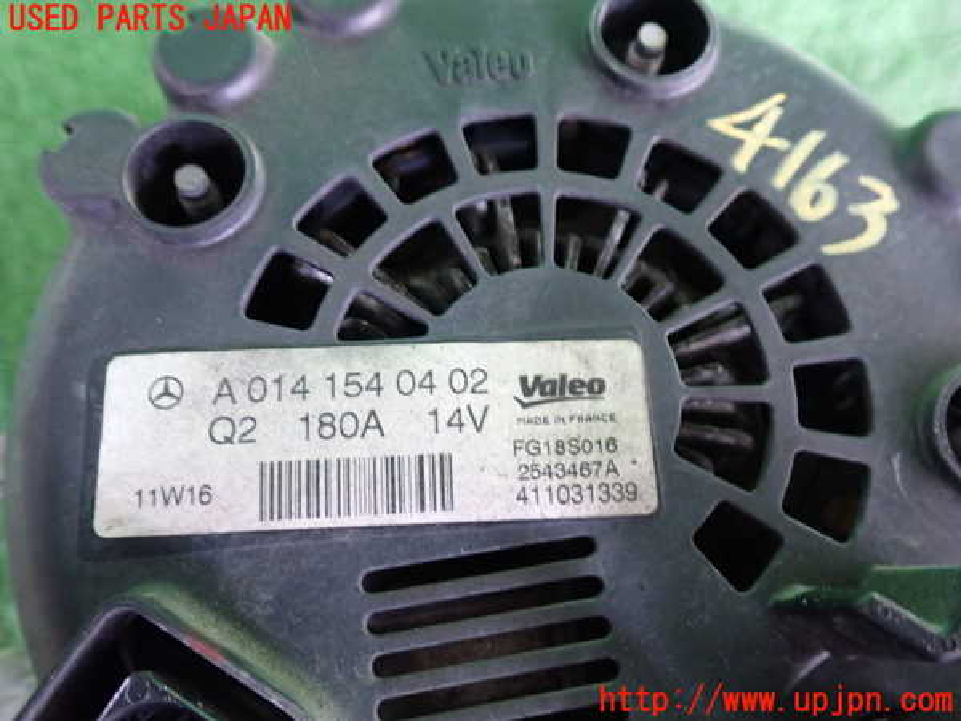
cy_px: 360
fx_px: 833
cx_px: 480
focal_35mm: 30
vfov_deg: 46.8
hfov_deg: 60.0
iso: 400
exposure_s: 1/30
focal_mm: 5.4
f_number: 2.3
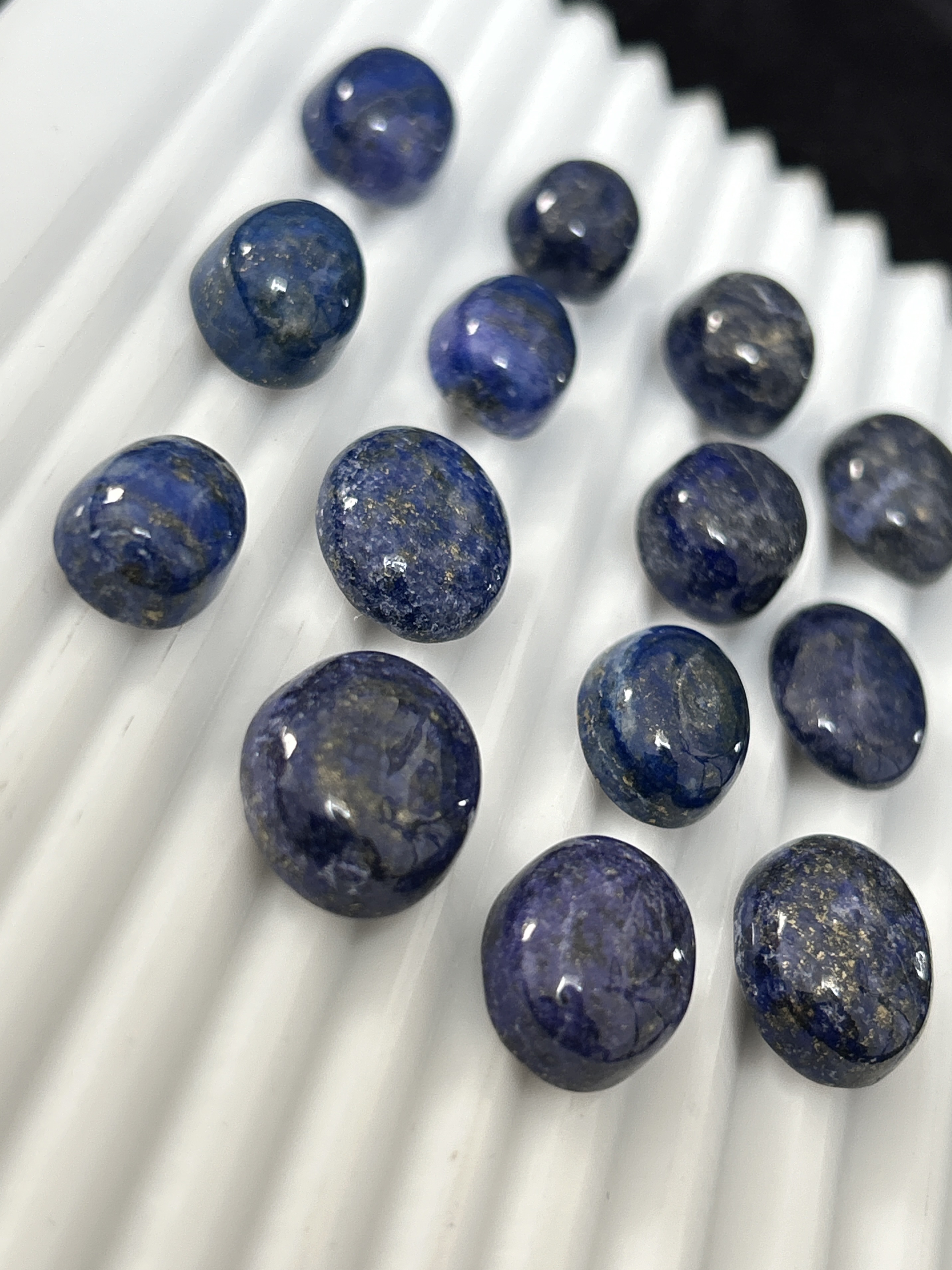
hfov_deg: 26.6
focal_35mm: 55
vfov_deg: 34.9
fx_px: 2017
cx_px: 482
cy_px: 624
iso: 125
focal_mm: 5.7
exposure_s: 1/65
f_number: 1.5
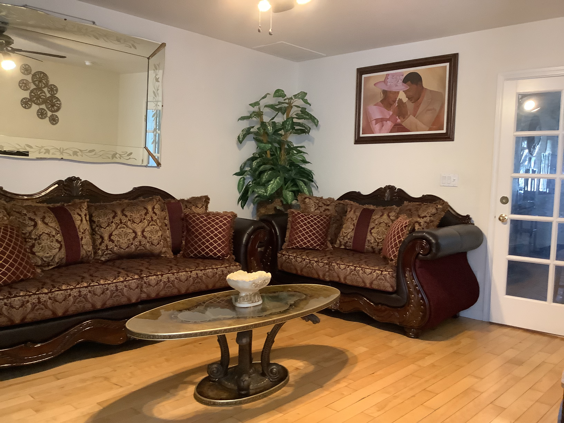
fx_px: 505
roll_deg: +0.0
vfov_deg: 45.4
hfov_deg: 58.4
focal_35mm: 31
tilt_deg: -5.6
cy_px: 212
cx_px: 282
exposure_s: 1/30
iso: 400
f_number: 2.4
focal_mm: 3.3
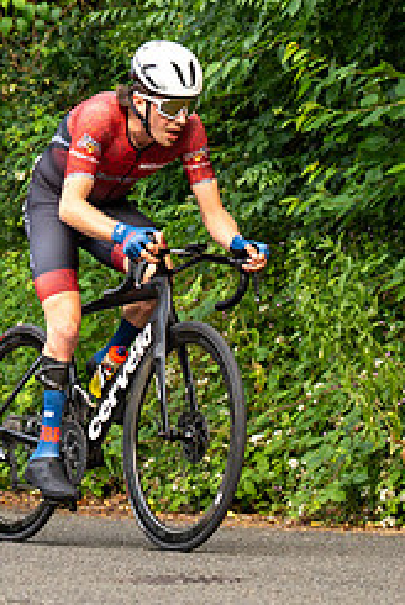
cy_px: 160
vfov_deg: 7.8
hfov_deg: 5.2
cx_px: 13
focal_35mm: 264
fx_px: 4442
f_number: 3.5
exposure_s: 1/800
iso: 400
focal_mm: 70
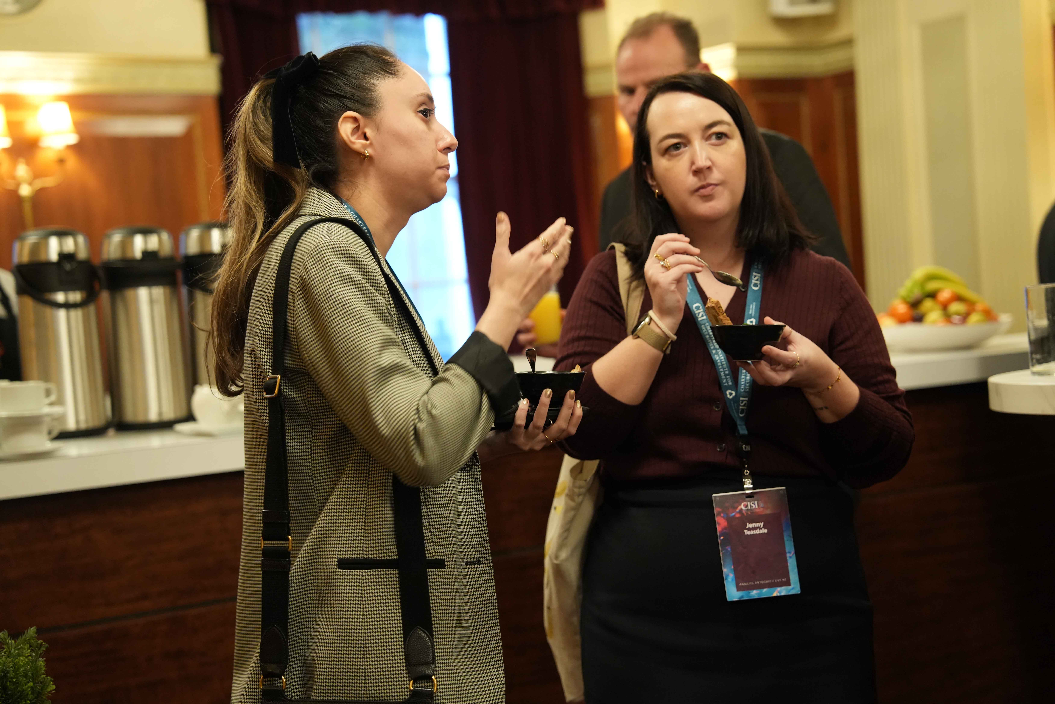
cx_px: 528
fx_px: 2051
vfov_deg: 19.5
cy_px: 352
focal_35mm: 70
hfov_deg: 28.8
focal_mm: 70
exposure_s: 1/80
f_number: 3.2
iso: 4000
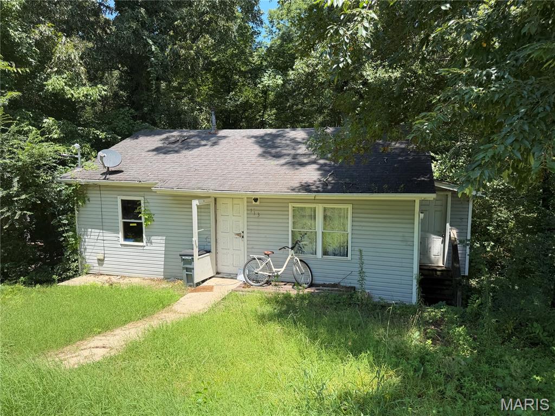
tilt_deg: -6.7
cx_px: 278
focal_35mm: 24
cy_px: 208
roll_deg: +0.3
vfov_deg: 56.8
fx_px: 385
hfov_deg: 71.6
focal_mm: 6.76
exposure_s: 1/1385
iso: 80
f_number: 1.78
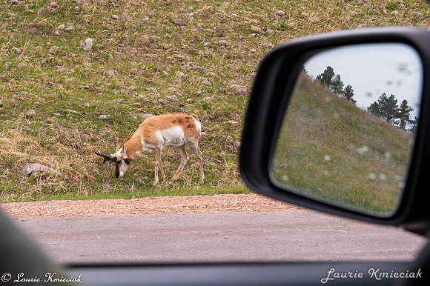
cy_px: 134
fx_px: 1199
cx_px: 193
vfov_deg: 13.6
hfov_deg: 20.3
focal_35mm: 100
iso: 800
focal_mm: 56
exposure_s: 1/400
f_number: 11
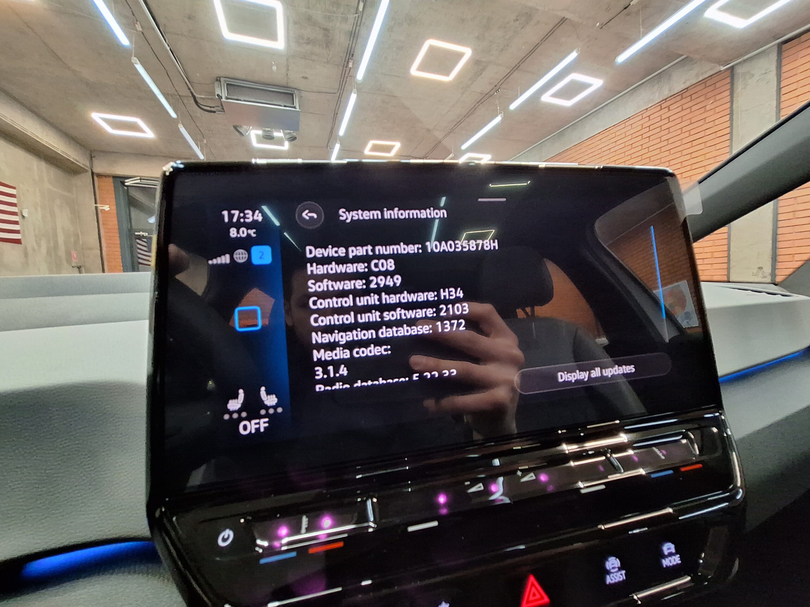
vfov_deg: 89.9
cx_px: 405
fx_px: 304
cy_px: 304
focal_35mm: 13
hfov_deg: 106.2
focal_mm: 1.74
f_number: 2.2
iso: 320
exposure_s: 1/24
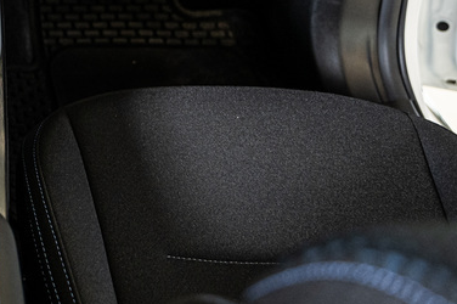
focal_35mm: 80
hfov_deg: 22.8
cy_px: -102
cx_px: -122
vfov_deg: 16.0
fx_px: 1019
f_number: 3.2
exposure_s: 1/125
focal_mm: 29.5
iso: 1600
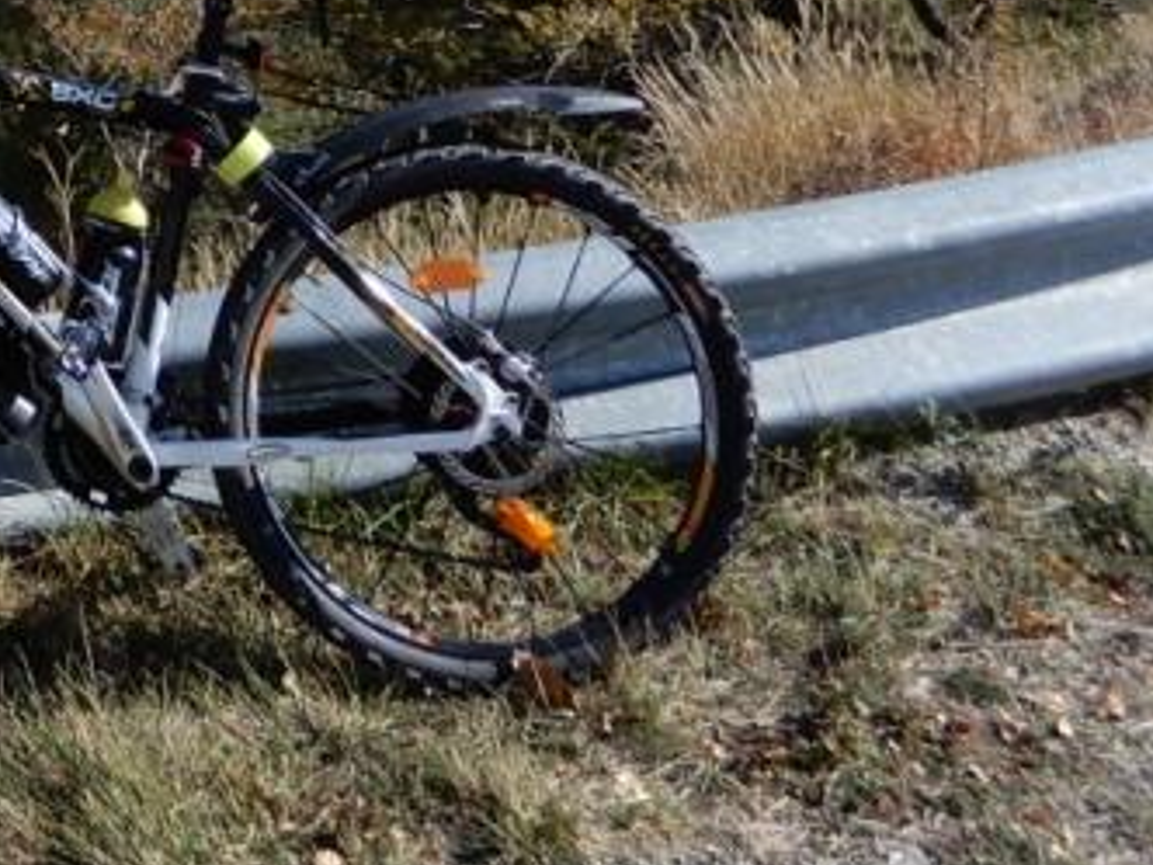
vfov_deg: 17.8
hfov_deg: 21.6
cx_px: -615
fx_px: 2465
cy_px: -445
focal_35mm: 74
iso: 80
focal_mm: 4.3
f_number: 3.4
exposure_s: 1/800
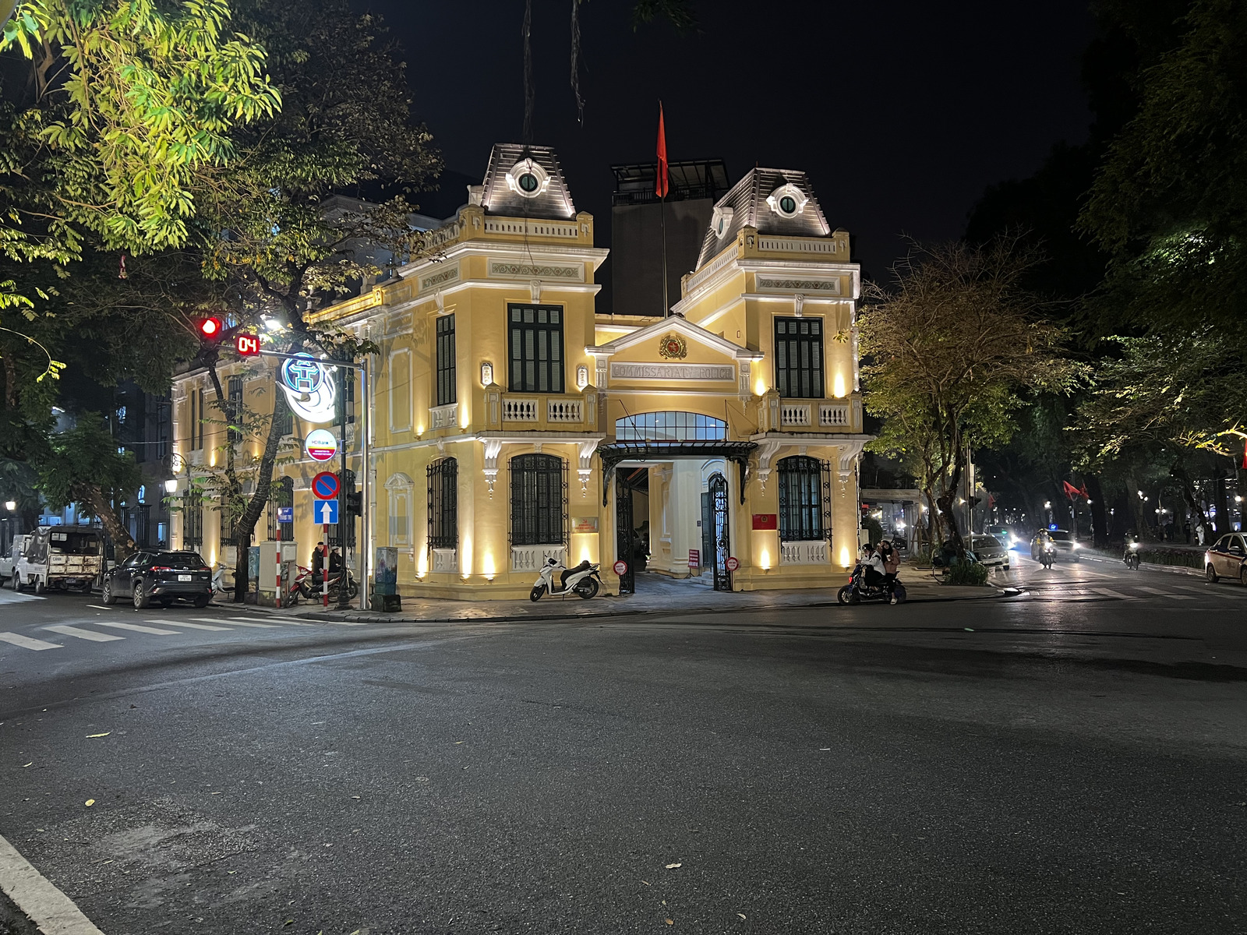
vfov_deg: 53.1
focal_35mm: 26
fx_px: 937
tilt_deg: +3.6
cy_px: 468
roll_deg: +1.0
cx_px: 624
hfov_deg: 67.3
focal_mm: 5.7
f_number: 1.5
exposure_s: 1/50
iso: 320
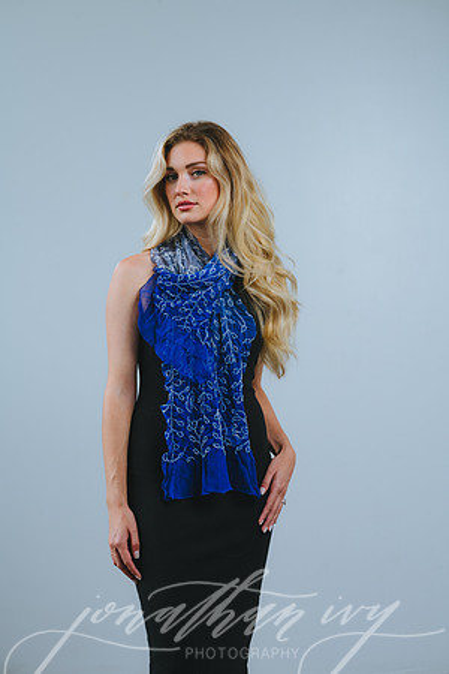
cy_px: 337
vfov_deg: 23.9
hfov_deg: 16.1
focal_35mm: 85
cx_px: 224
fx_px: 1590
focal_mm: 85
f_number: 4
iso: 80
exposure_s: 1/200
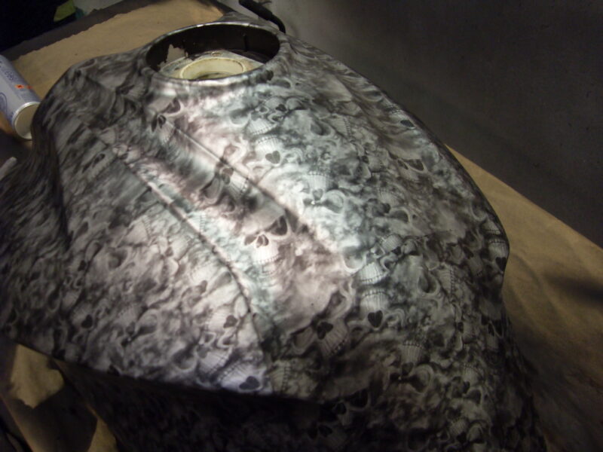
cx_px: 302
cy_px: 226
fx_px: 610
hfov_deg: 52.6
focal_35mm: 35
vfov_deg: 40.7
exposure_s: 1/60
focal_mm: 6.3
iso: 100
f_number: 2.8
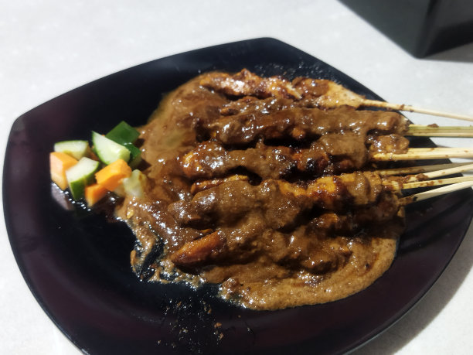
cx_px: 236
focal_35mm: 27
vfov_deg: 51.4
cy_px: 178
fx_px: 369
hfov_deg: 65.3
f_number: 1.79
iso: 313
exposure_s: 1/25
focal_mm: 4.71
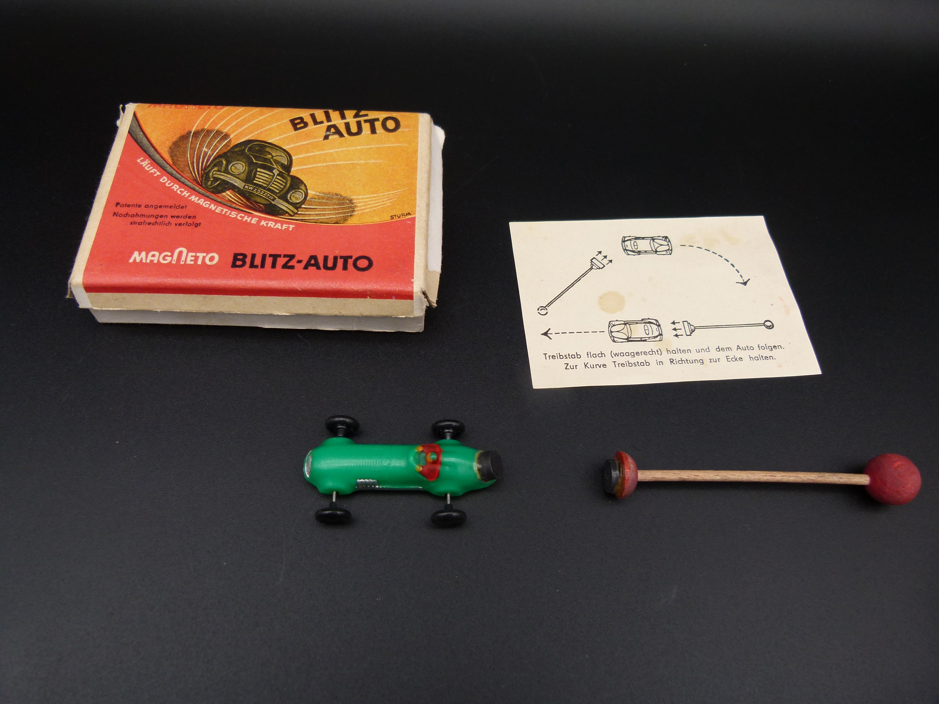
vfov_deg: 54.9
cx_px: 470
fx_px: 678
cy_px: 352
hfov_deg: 69.4
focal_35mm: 25
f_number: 2.8
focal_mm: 4.5
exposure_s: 1/100
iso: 100
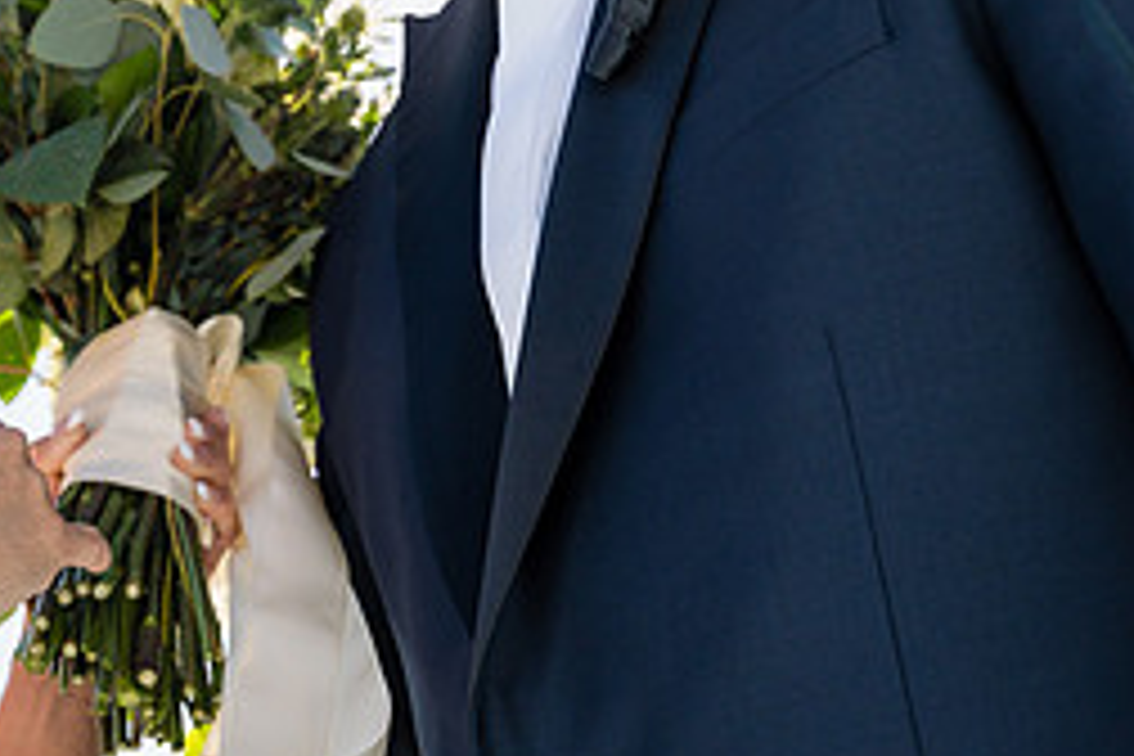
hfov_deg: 19.3
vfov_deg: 13.4
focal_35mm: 102
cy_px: 538
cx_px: -63
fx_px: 3213
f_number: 3.5
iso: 320
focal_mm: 44.3
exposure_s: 1/3200
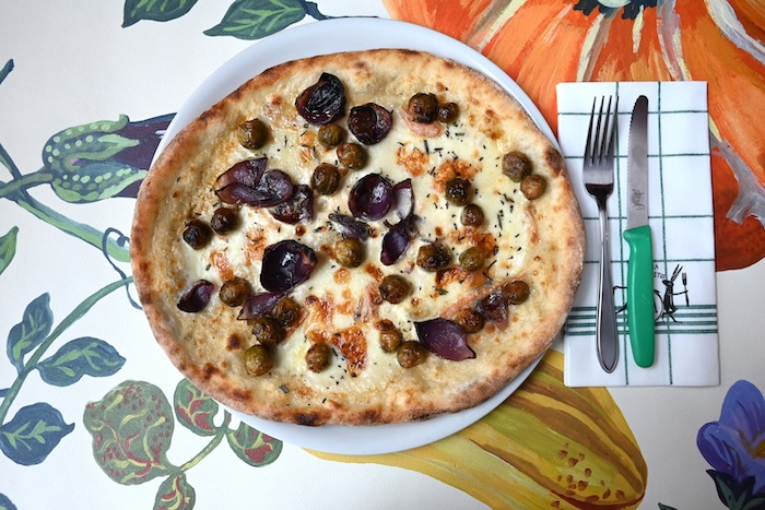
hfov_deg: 67.4
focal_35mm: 27
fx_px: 574
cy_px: 255
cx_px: 382
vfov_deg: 47.9
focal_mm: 27
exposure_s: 1/250
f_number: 7.1
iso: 2000
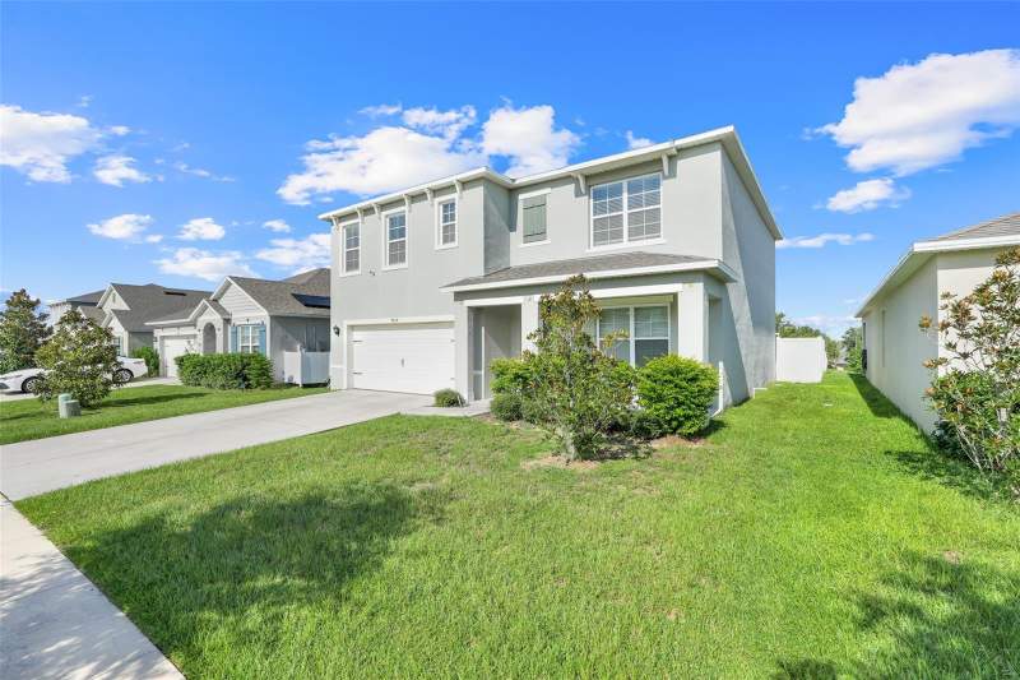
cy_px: 340
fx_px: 453
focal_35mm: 16
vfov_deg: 73.7
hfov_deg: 96.7
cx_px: 510
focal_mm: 16
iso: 250
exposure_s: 1/1000
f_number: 9
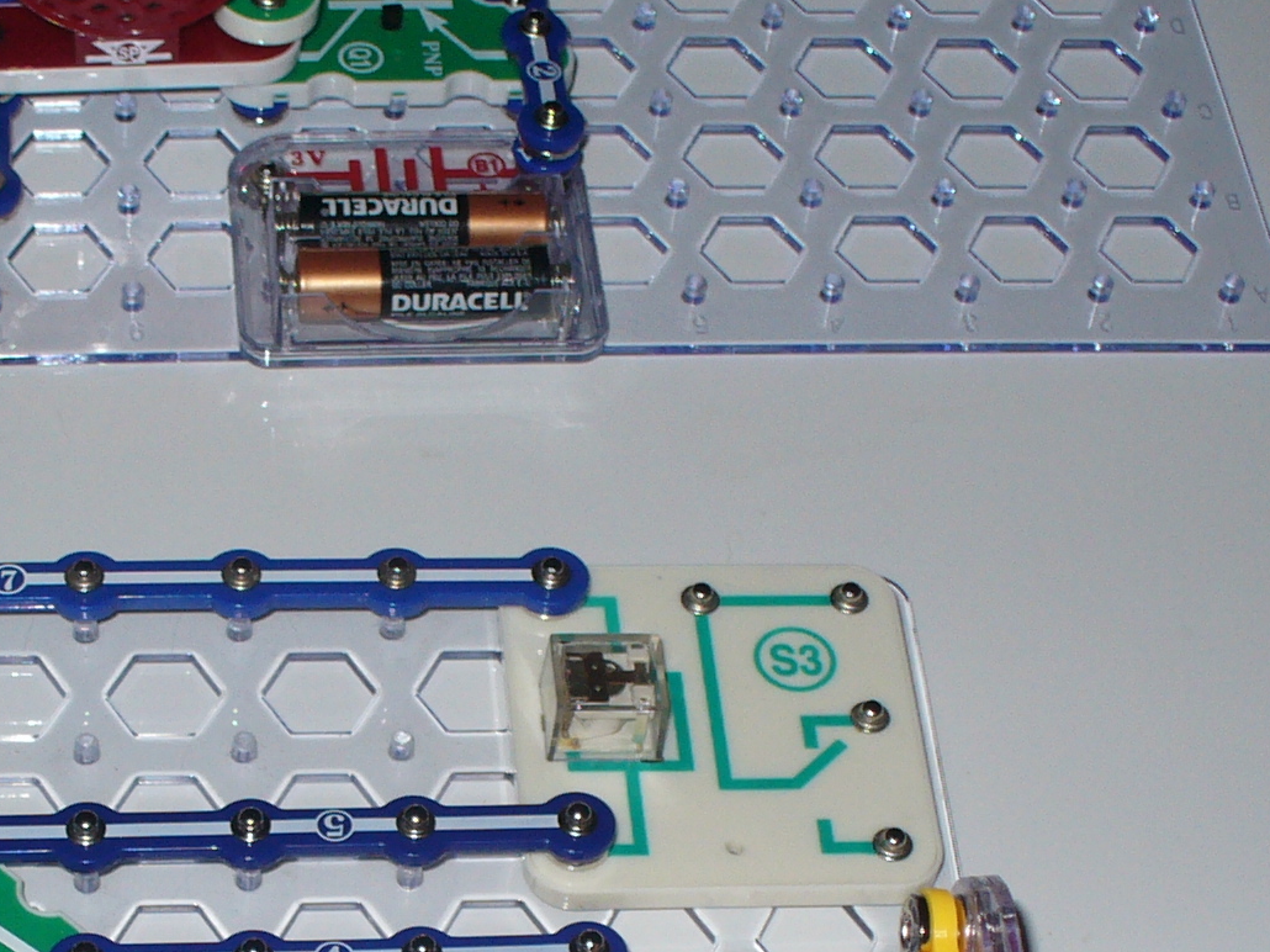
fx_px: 3375
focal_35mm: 92
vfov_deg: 15.9
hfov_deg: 21.2
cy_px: 864
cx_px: 438
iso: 100
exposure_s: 1/30
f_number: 2.8
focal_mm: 6.1
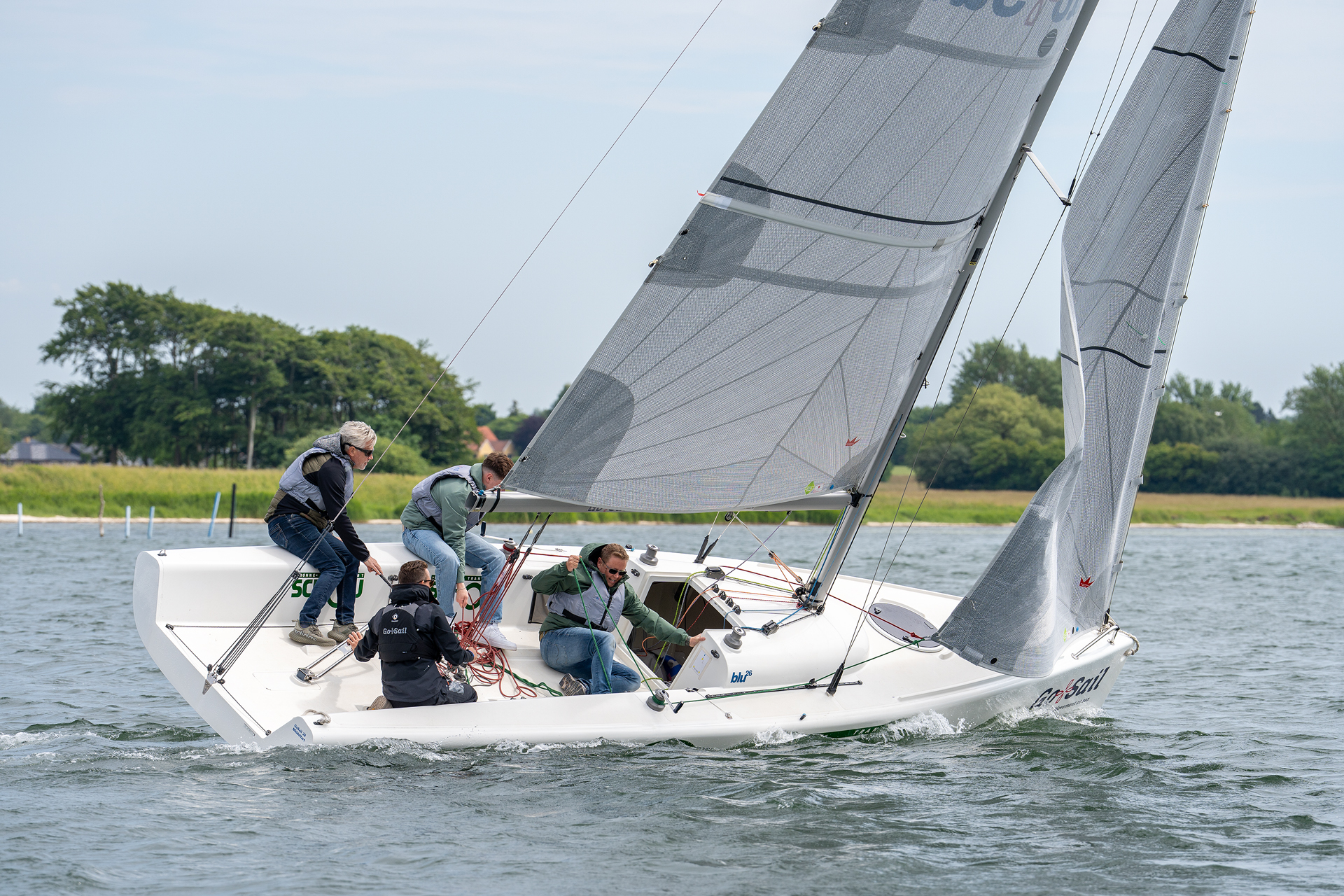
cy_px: 448
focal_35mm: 144
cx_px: 672
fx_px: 5376
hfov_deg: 14.3
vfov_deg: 9.5
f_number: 5
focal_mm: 144
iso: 160
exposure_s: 1/1600
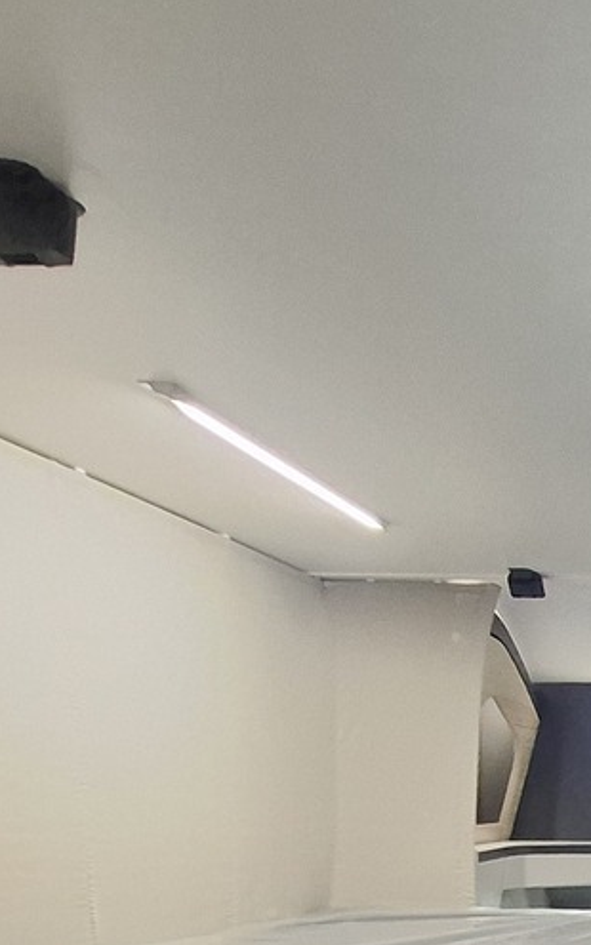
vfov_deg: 42.2
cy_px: 958
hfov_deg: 26.6
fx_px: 1031
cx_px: 787
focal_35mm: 40
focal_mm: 1.74
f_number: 2.2
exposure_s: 1/25
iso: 400
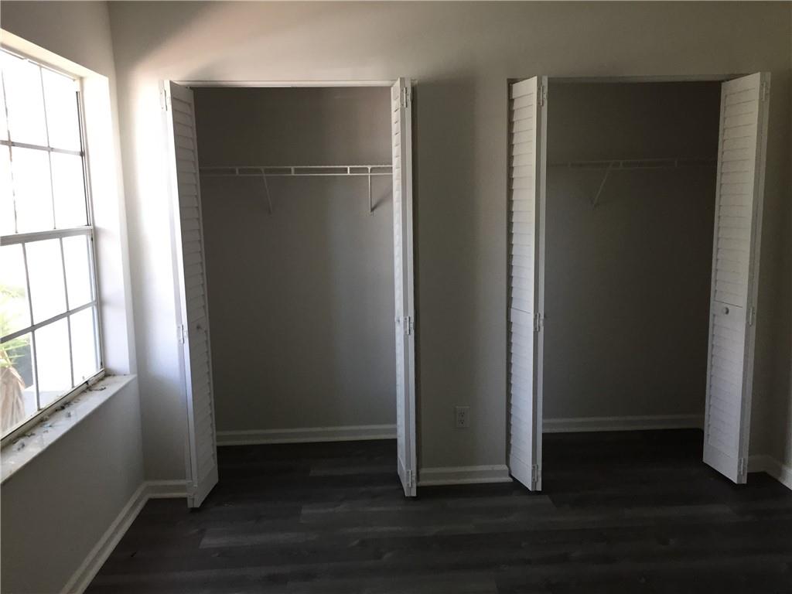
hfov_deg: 61.7
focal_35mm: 29
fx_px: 664
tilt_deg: -7.0
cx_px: 396
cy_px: 297
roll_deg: +0.9
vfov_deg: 48.2
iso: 50
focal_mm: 4.15
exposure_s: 1/30
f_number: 2.2
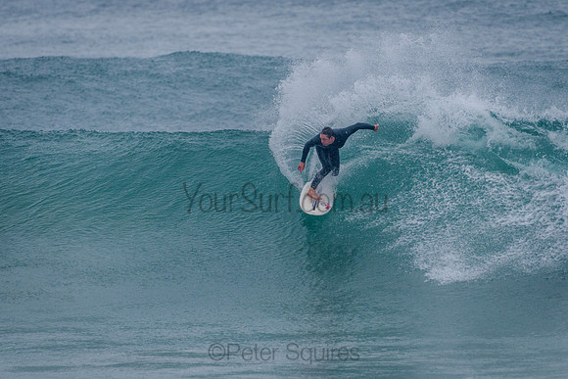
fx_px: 9666
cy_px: 190
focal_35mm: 613
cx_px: 284
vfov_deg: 2.2
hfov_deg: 3.4
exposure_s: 1/2000
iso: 720
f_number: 5.6
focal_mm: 500
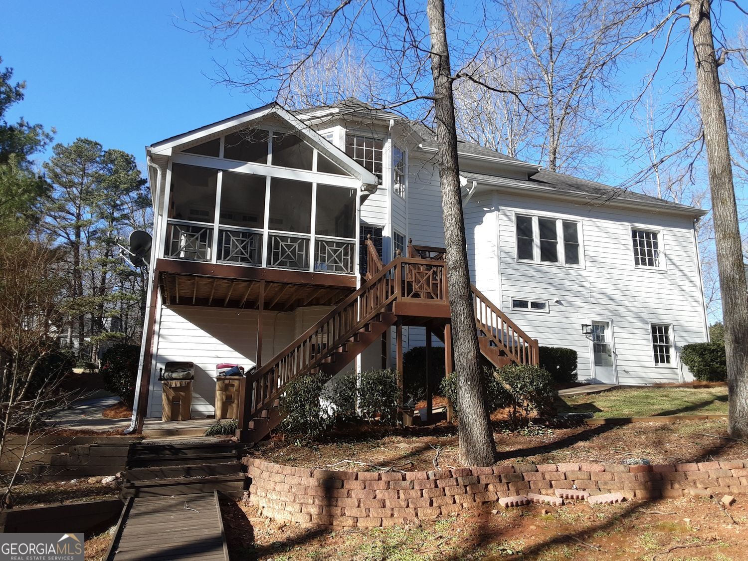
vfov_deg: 49.7
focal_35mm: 28
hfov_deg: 63.4
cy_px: 280
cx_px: 374
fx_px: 605
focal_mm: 2.9
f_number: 1.9
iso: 40
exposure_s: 1/681
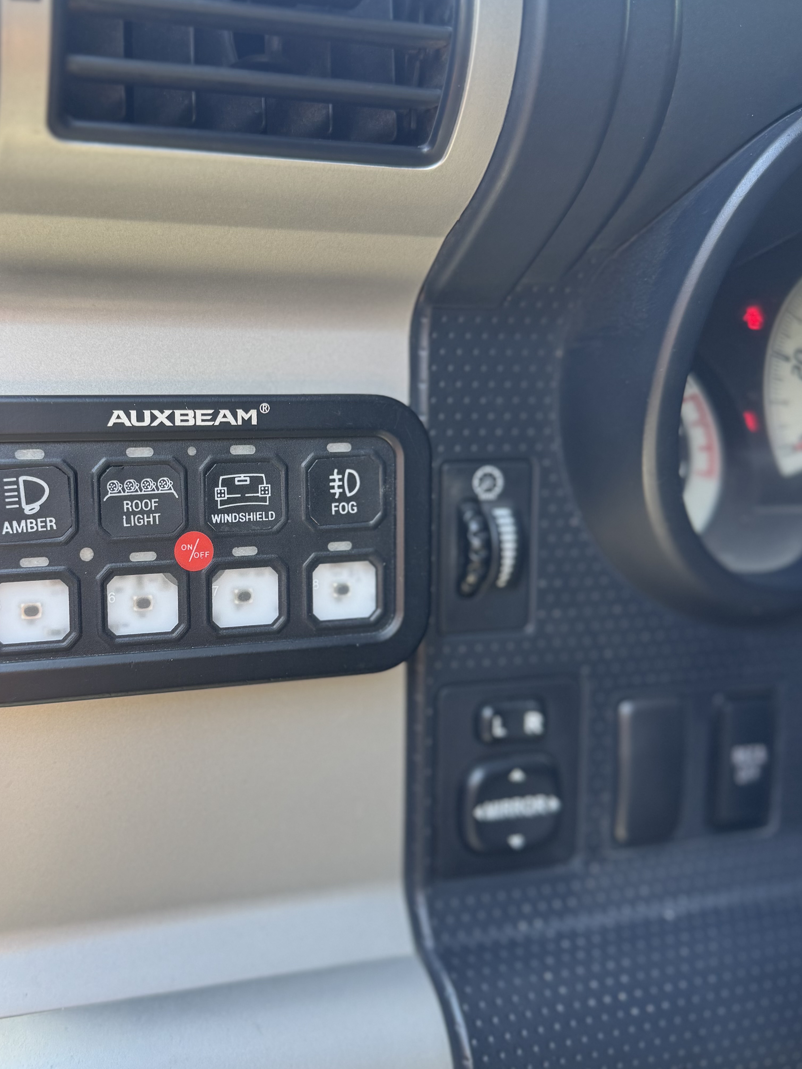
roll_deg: -3.7
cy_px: 542
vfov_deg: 54.0
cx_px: 263
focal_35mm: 34
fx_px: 1050
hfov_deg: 41.2
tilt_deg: -16.4
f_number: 1.78
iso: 100
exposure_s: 1/121
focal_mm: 6.76
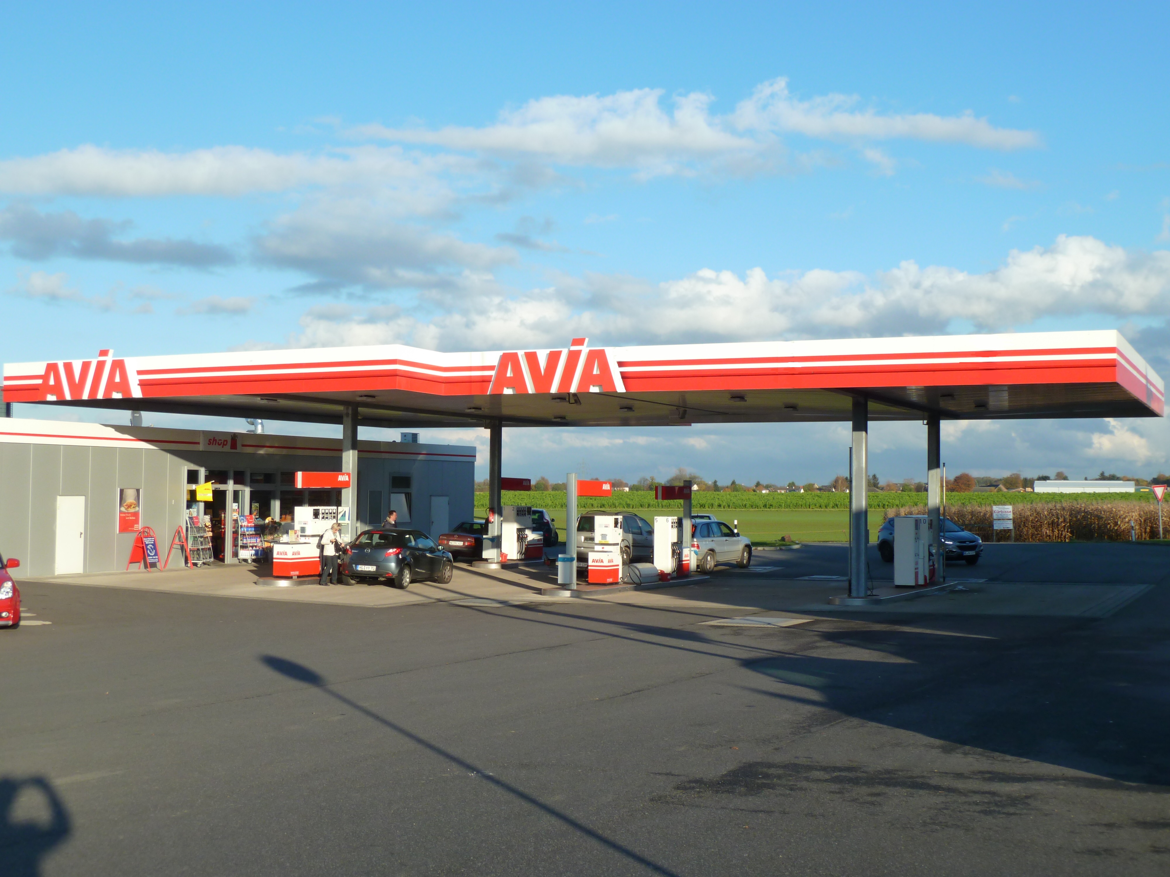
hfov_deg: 44.8
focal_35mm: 42
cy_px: 438
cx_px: 585
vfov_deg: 34.3
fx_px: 1420
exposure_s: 1/400
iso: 80
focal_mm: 6.9
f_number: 3.7
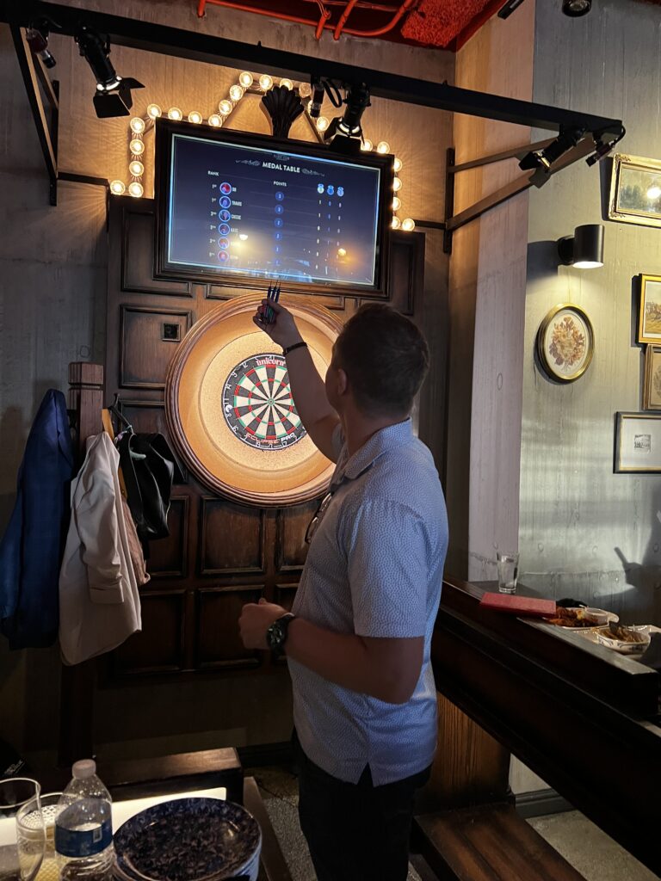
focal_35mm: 26
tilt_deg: -0.2
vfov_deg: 67.3
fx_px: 662
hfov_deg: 53.1
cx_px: 330
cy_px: 440
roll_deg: -0.9
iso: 250
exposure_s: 1/60
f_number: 1.5
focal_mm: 5.7
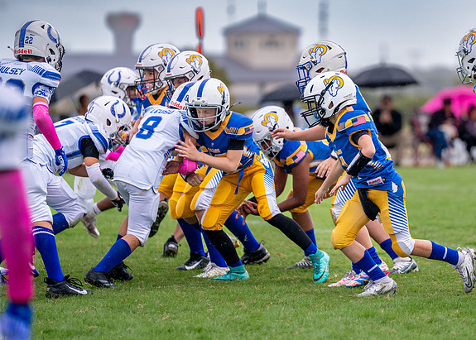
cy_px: 117
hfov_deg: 6.7
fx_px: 4084
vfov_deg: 4.8
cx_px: 363
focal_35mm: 302
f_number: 2.8
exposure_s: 1/1600
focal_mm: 200
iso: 400
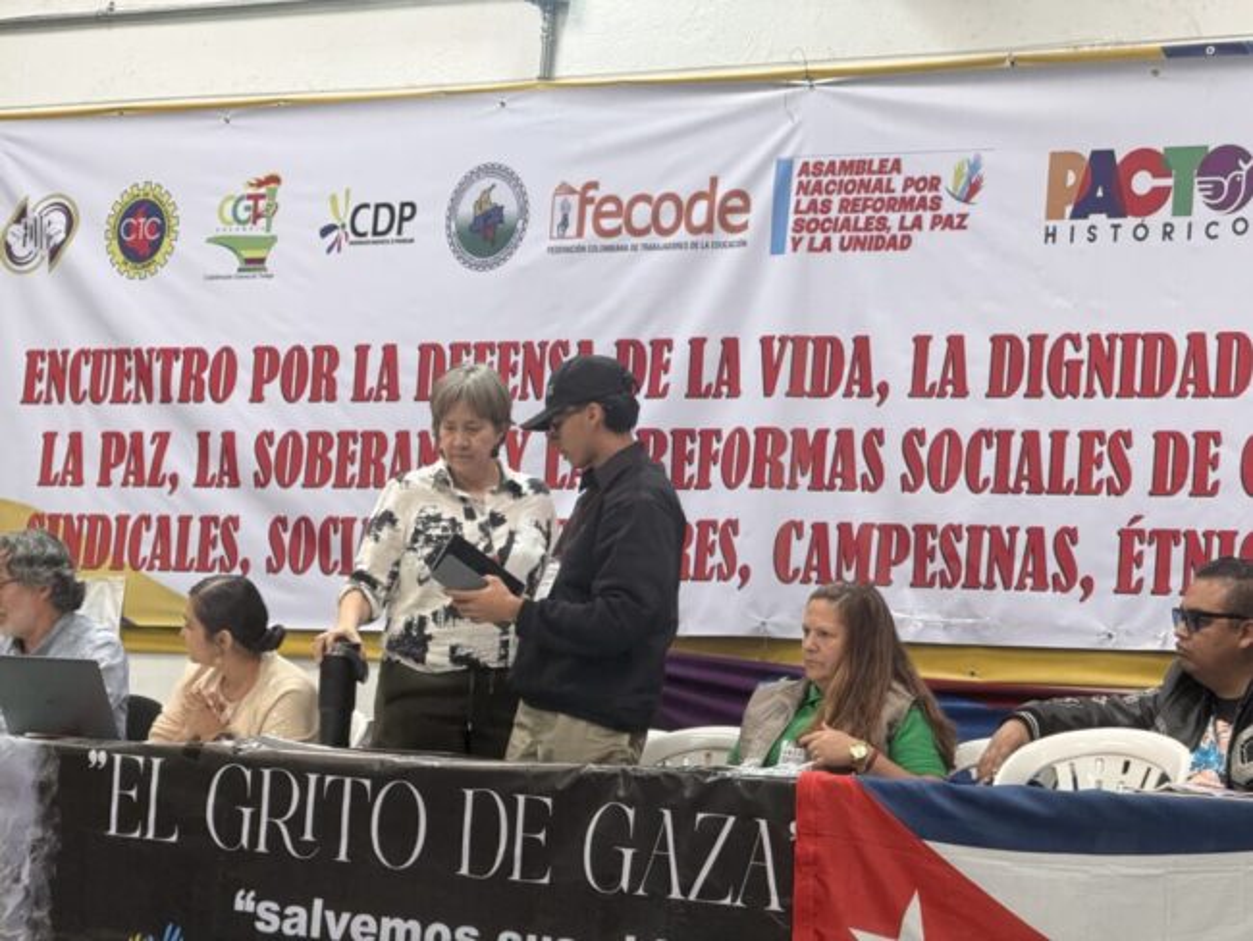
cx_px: 626
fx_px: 4345
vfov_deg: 12.4
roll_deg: -4.1
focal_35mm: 120
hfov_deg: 16.4
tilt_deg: +5.2
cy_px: 470
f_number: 2.8
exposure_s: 1/120
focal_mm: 15.66
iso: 160
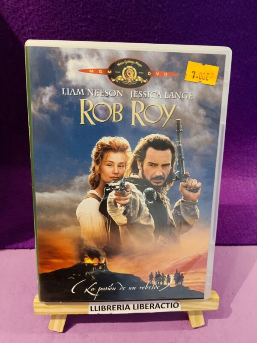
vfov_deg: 67.3
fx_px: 257
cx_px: 128
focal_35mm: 26
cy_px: 172
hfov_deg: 53.1
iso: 1112
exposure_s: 1/33.3
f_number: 1.8
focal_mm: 3.96
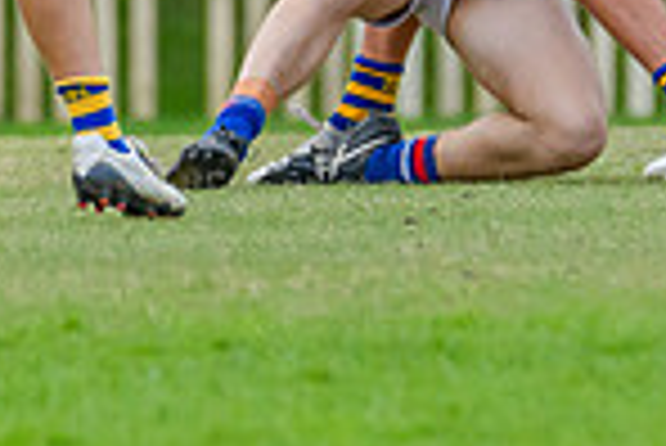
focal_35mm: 2201
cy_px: -146
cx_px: 547
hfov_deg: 0.9
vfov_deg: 0.6
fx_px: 40758
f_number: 6
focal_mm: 420
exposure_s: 1/1600
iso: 2500
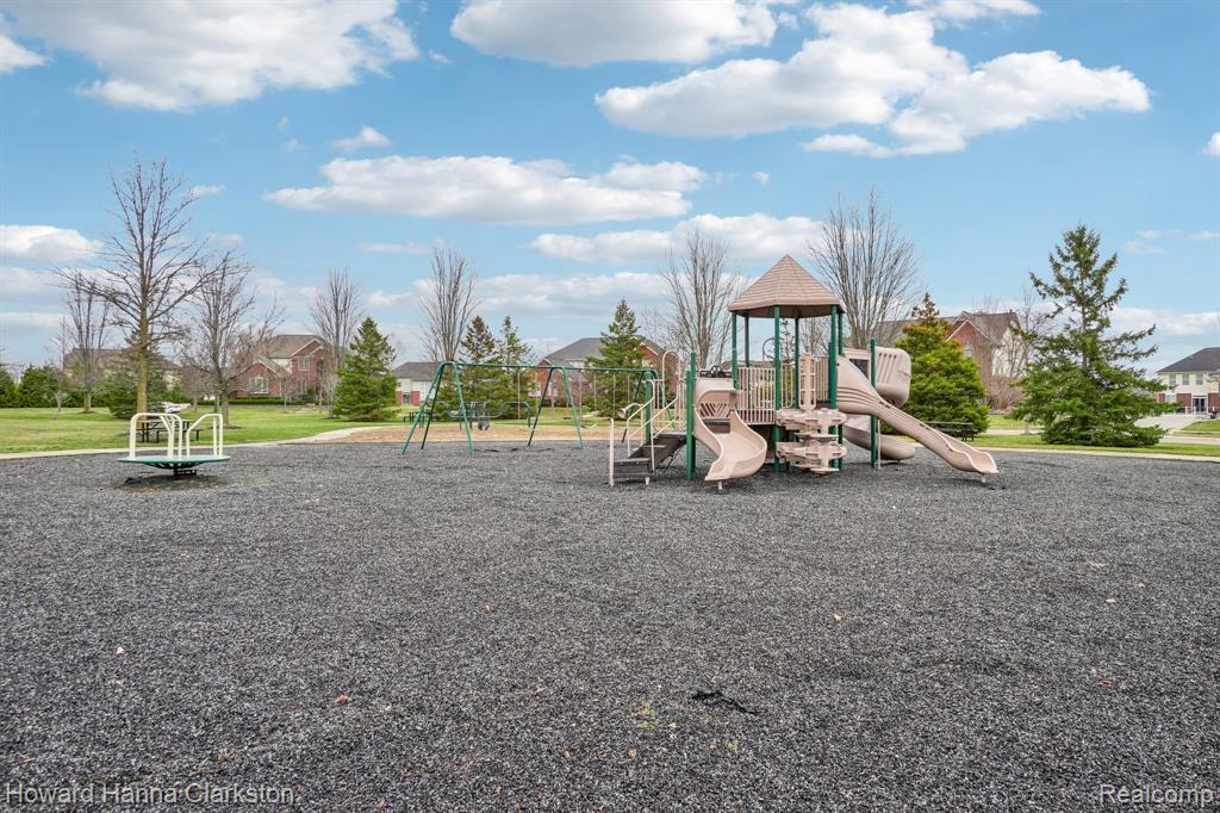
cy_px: 406
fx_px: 762
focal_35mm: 22
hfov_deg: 77.3
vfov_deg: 56.1
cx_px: 610
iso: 100
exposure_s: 1/125
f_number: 8
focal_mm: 15
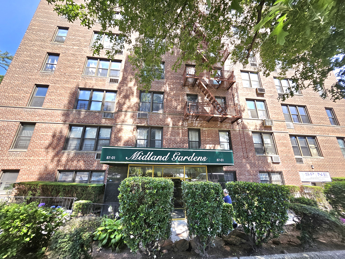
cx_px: 172
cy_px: 130
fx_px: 130
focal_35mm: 13
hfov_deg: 106.2
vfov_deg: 89.9
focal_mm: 1.7
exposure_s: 1/161
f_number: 2.2
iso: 32
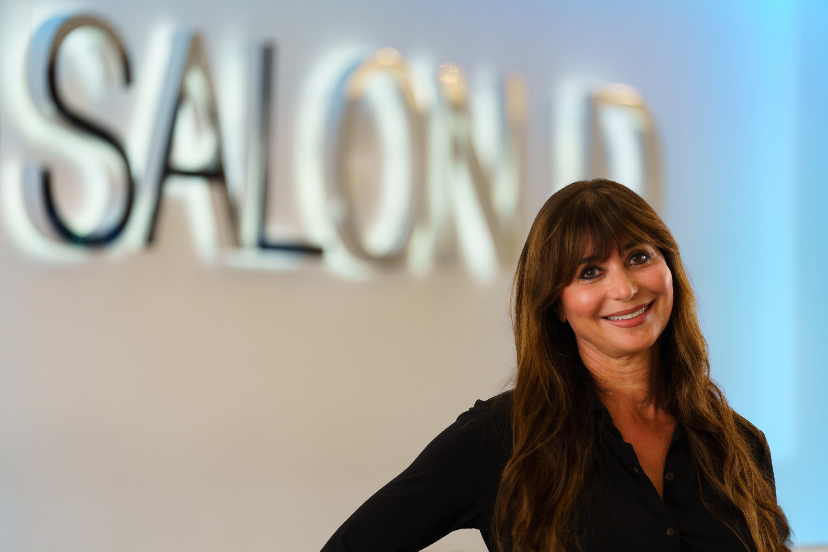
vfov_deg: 7.7
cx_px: 414
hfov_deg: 11.5
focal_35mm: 178
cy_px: 276
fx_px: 4094
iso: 320
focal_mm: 178
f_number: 2.8
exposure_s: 1/160
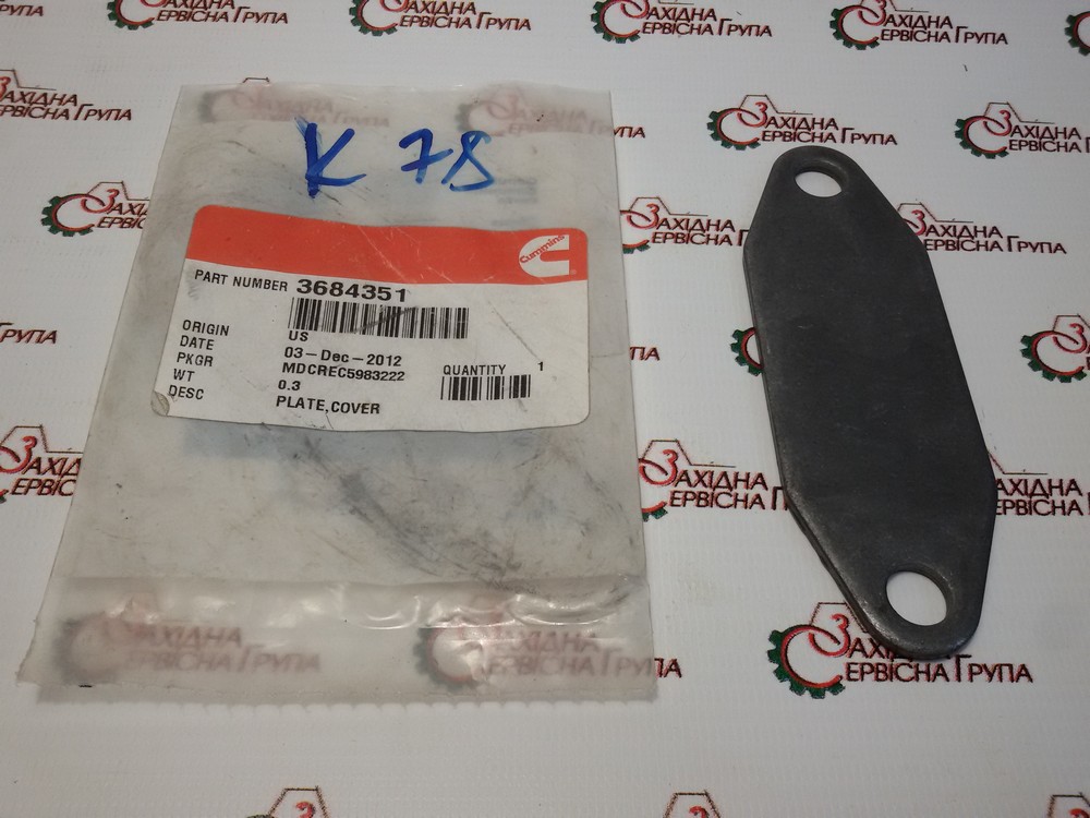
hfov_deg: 58.4
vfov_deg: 45.4
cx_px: 545
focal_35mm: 31
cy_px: 409
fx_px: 976
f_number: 2.4
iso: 64
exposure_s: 1/100
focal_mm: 2.93
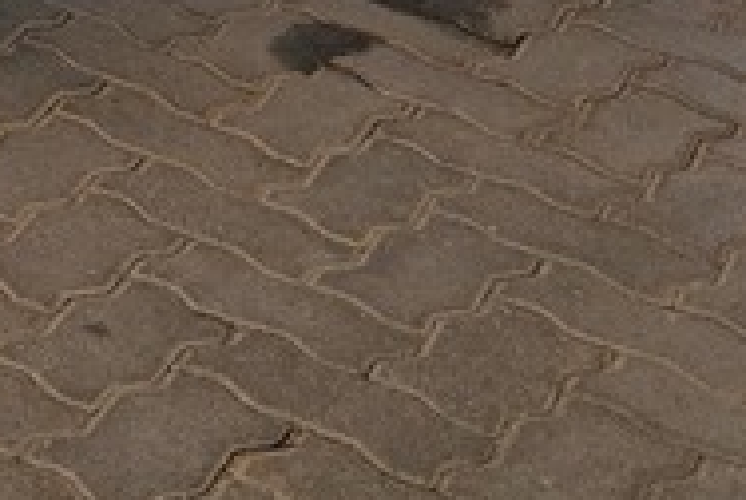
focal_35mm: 130
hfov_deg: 13.2
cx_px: -813
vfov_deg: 9.2
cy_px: -817
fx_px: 2698
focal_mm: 6.25
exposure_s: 1/359
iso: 50
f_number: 1.7
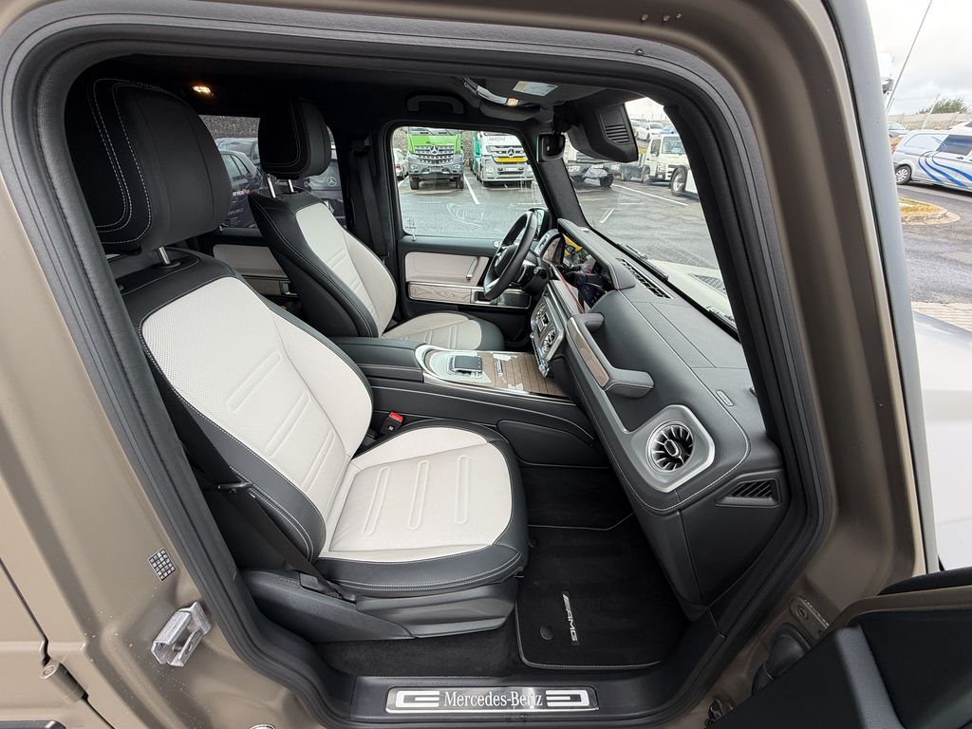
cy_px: 364
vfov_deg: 85.7
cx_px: 486
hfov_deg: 102.1
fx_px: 393
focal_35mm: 14
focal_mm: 2.22
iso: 50
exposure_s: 1/121
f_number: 2.2
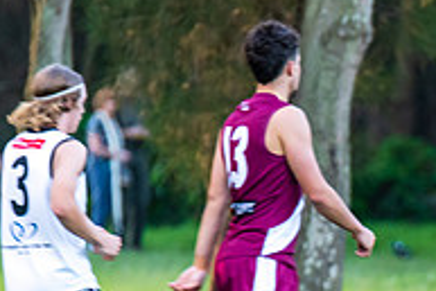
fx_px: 19343
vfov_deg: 0.9
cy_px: 352
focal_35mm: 1596
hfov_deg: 1.3
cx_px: 572
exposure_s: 1/160
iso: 1600
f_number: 6.3
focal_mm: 500
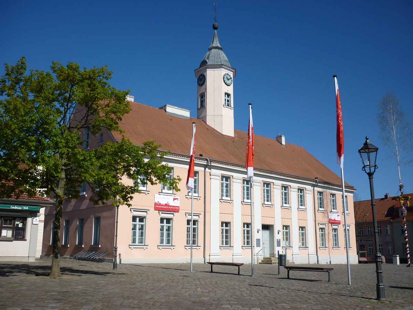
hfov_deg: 55.4
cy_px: 155
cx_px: 206
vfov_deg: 42.9
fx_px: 394
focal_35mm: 33
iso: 80
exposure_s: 1/320
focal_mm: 5.5
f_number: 8
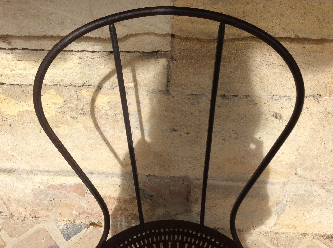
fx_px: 307
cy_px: 124
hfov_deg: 56.9
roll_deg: +1.5
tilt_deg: -43.2
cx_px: 166
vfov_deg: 44.1
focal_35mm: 32
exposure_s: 1/1079
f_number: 2.4
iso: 32
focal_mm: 3.3
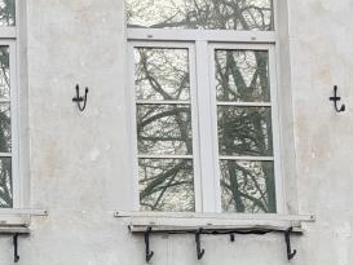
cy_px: 313
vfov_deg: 6.7
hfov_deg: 8.8
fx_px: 2255
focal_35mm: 221
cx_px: -84
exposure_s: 1/230
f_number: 1.9
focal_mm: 6.12
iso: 50
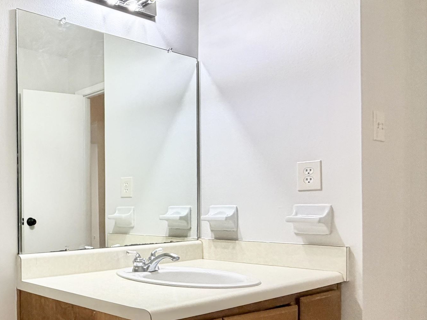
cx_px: -58
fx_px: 395
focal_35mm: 32
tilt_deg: -0.6
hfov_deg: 42.5
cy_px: 212
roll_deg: +0.5
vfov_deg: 43.6
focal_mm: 2.22
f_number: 2.2
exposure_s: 1/60
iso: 200
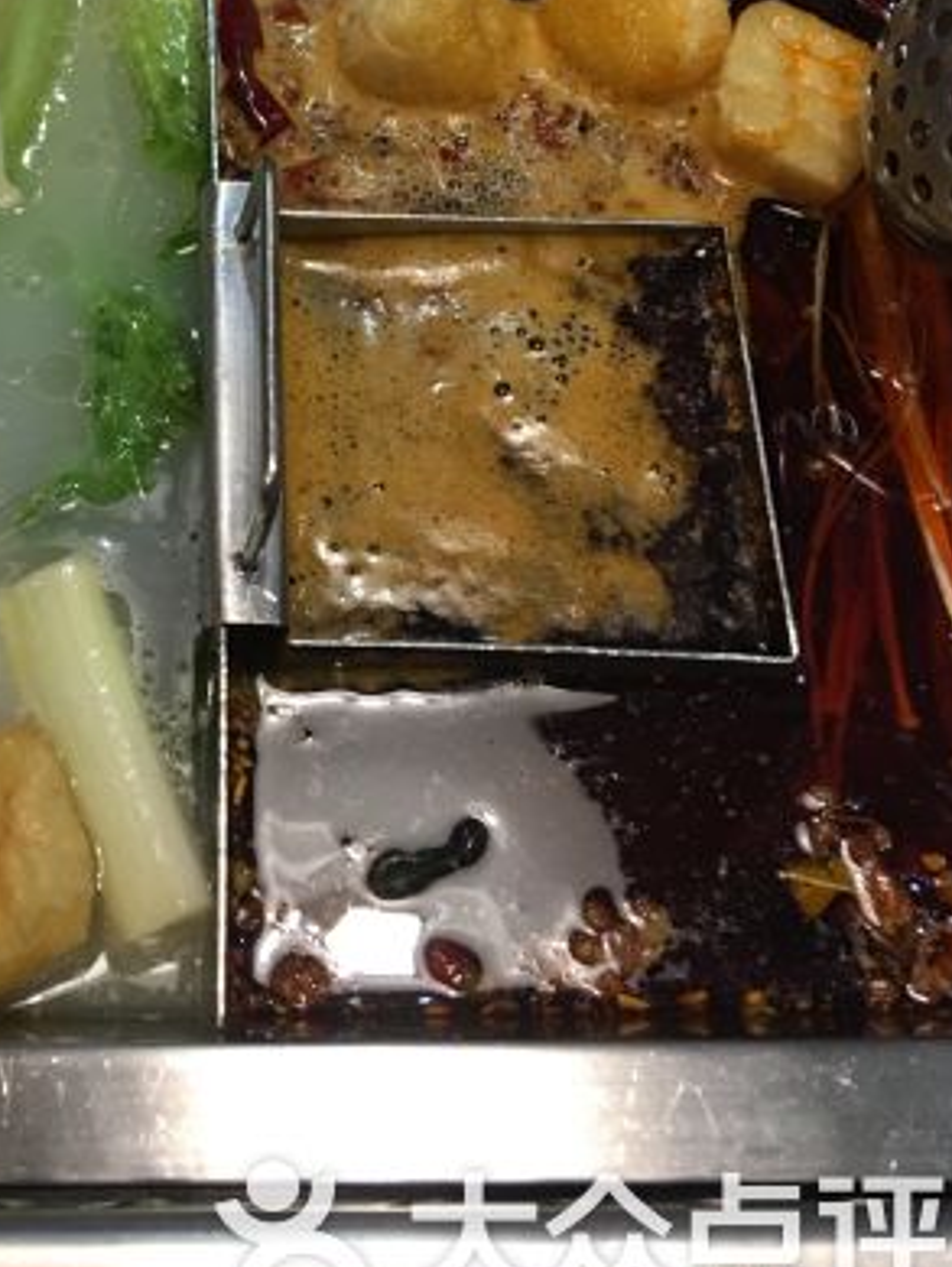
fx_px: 1905
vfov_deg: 35.7
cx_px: 177
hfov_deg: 27.5
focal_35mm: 52
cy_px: 270
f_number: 2.2
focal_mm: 4.15
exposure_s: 1/17
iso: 100
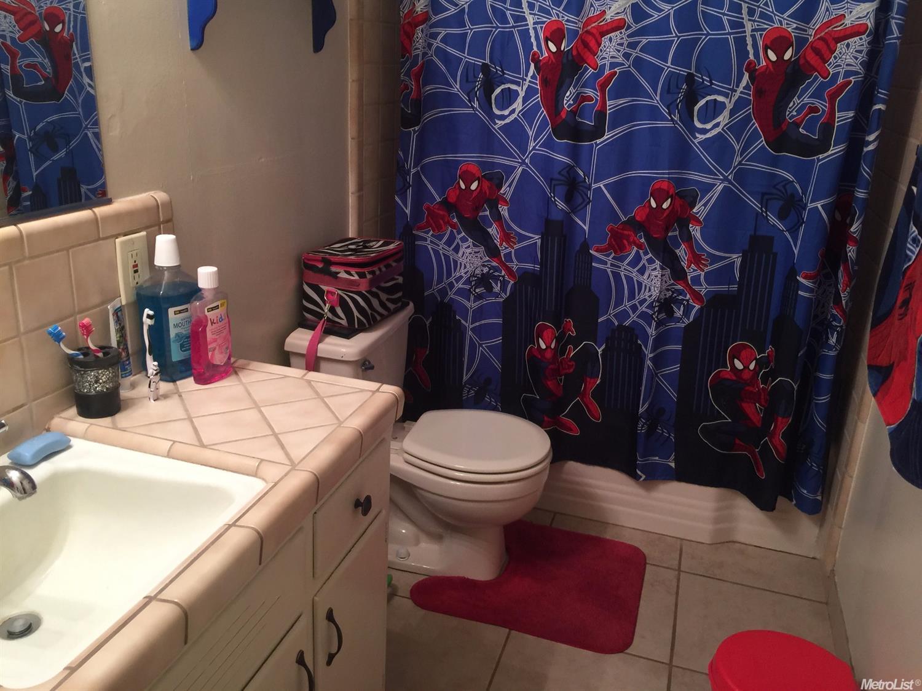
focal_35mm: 29
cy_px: 346
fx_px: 772
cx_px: 461
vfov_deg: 48.2
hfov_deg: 61.7
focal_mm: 4.15
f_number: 2.2
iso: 64
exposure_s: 1/15
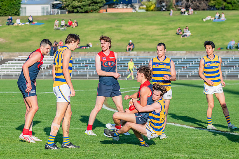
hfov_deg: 10.4
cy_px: 87
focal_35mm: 197
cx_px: 122
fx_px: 1309
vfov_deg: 7.0
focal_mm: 170
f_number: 7.1
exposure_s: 1/1600
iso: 800
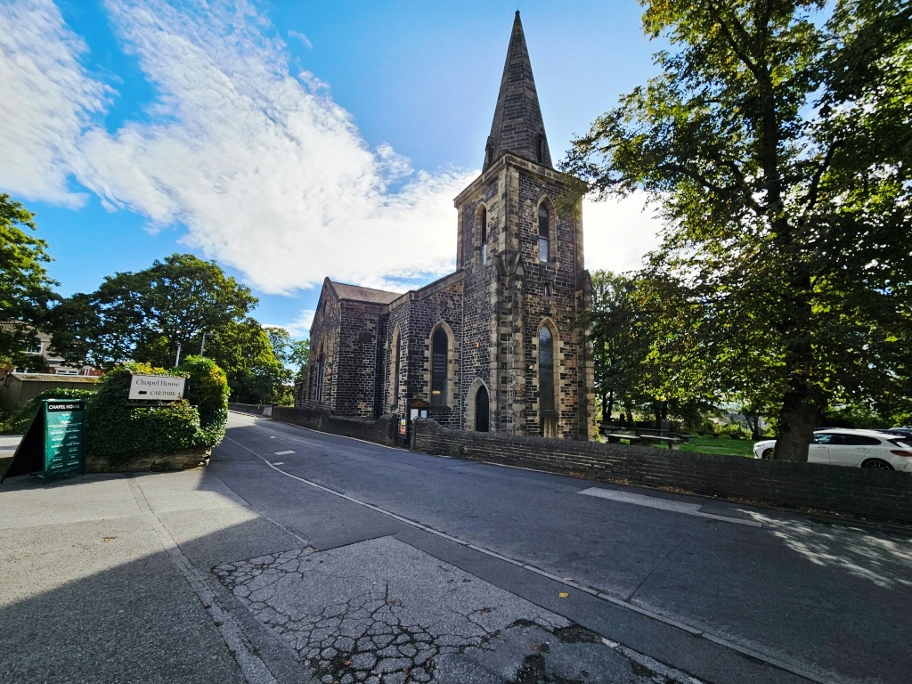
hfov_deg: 106.2
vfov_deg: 89.9
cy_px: 342
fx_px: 343
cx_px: 456
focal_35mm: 13
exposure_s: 1/1623
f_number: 2.2
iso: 50
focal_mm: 2.2
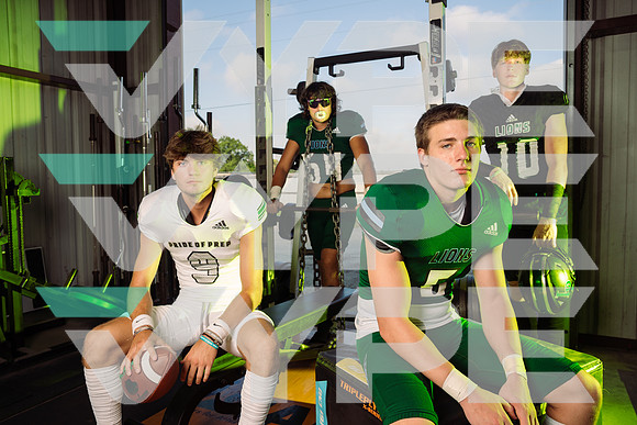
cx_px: 318
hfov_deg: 67.4
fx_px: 478
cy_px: 212
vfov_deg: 48.0
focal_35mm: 27
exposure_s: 1/250
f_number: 6.3
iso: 80
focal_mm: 27
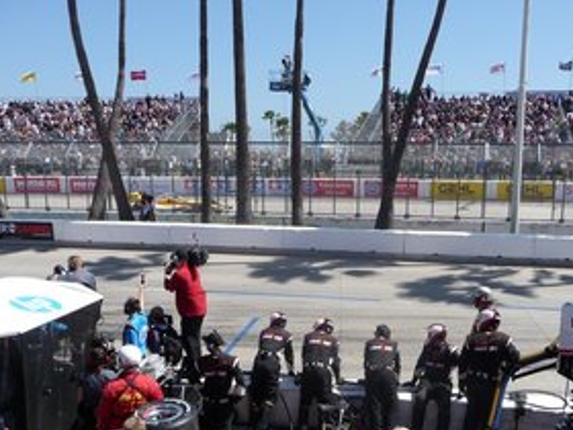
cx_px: 323
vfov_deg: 35.4
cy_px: 303
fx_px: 662
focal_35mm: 40
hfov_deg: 46.7
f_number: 3.3
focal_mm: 4.7
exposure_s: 1/1000
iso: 100
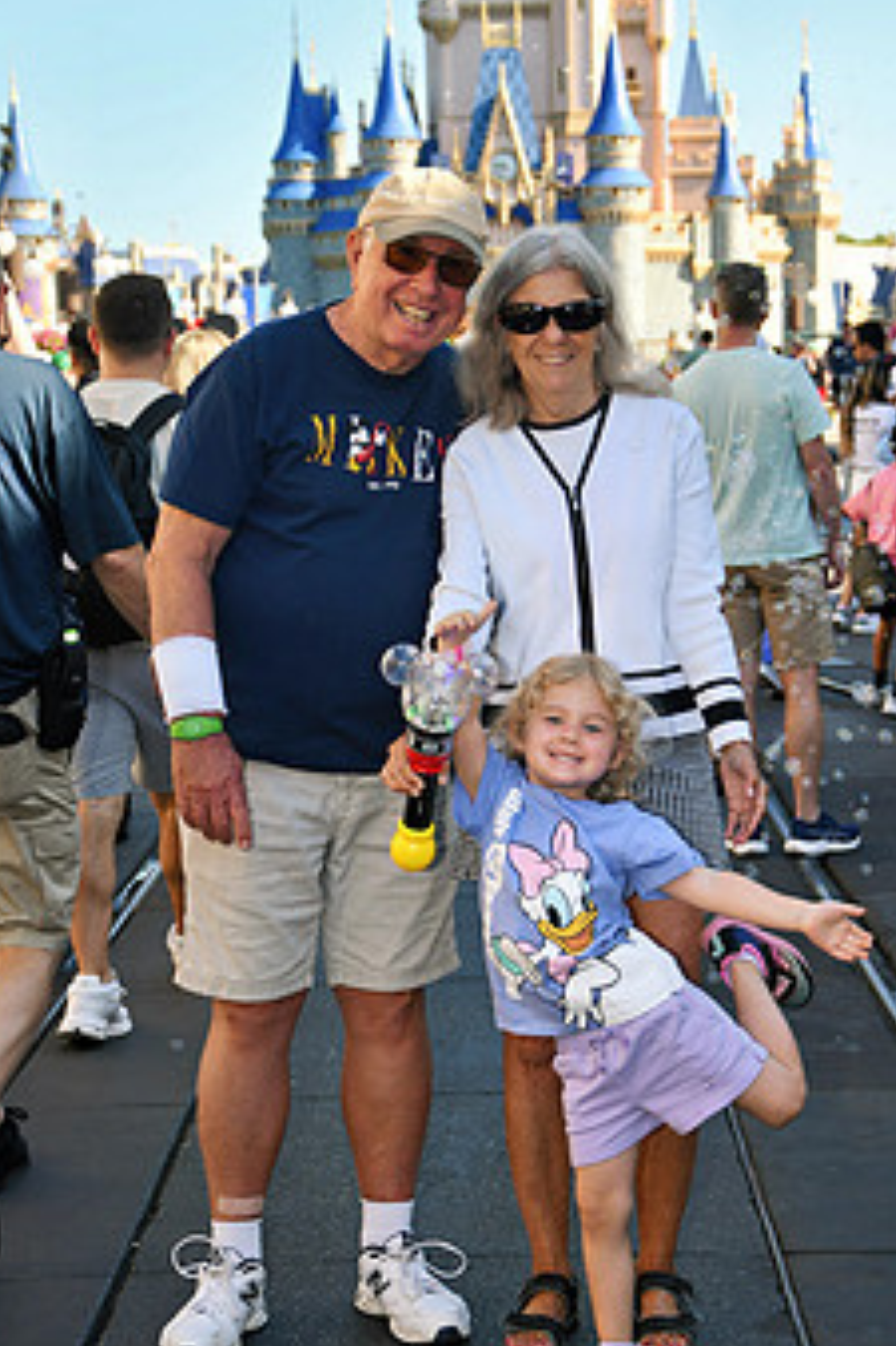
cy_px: 629
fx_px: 3139
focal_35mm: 84
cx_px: 542
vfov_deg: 24.2
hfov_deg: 16.2
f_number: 4.8
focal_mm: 42
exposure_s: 1/250
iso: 100
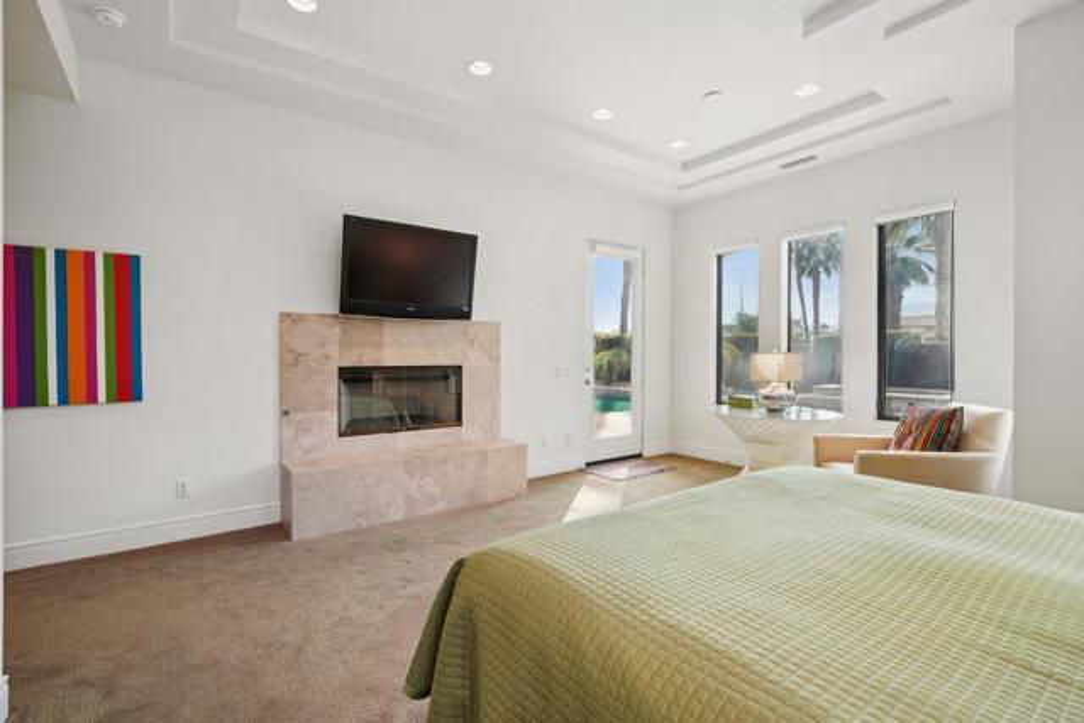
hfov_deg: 96.7
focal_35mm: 16
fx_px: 482
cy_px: 362
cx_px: 542
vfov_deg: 73.8
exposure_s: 1/30
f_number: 8
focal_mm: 16
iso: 250
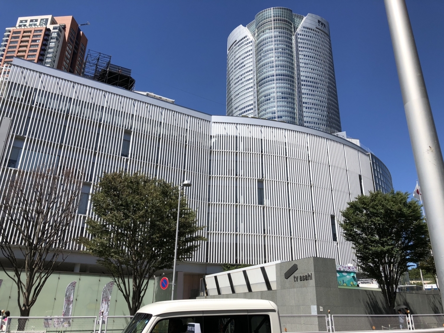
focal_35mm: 28
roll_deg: -0.6
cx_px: 222
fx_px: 359
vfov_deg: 49.7
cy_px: 166
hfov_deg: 63.4
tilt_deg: +21.6
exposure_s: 1/2288
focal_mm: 3.99
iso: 20
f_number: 1.8
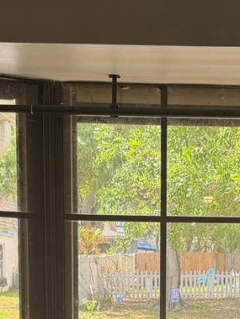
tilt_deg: -8.6
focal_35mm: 101
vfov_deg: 18.2
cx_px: 194
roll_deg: -0.9
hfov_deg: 14.6
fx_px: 934
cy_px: 406
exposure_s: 1/276
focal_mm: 6.76
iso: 64
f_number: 1.78
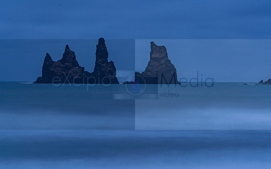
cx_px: 135
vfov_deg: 6.2
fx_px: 1551
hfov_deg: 10.0
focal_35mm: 210
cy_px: 92
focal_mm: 200
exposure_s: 30
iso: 100
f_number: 16
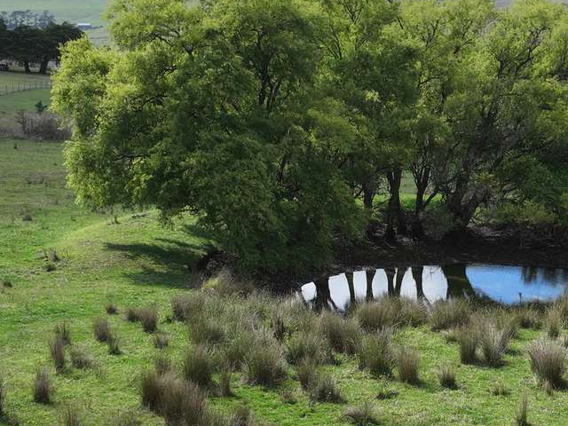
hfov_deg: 26.5
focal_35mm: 72
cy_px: 387
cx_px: 454
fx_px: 1181
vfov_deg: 20.0
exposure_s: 1/3200
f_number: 2.8
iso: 220
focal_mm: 12.29
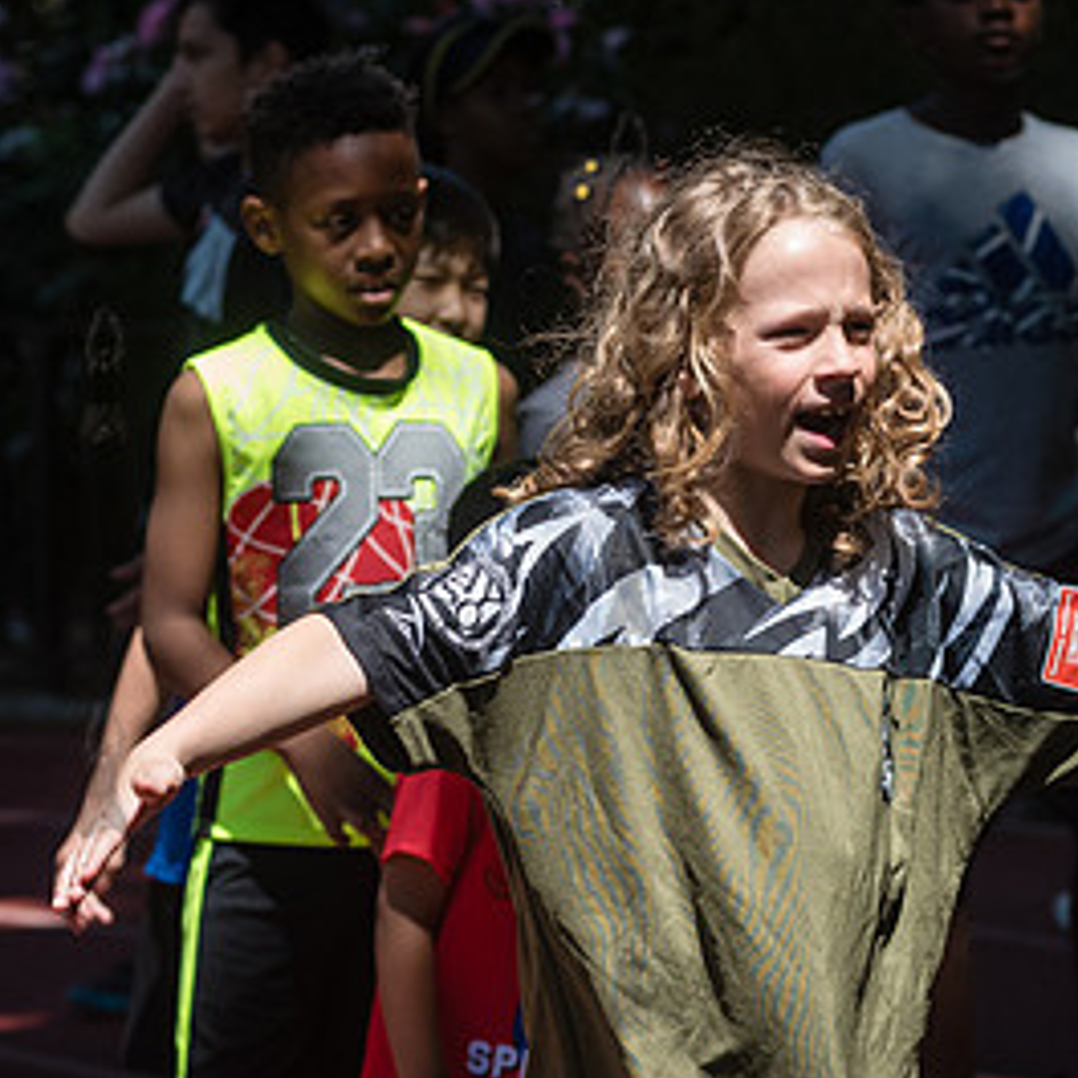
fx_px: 7328
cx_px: 626
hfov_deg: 8.4
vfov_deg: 8.4
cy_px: 567
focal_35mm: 208
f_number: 5.6
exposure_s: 1/4000
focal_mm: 112
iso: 1000
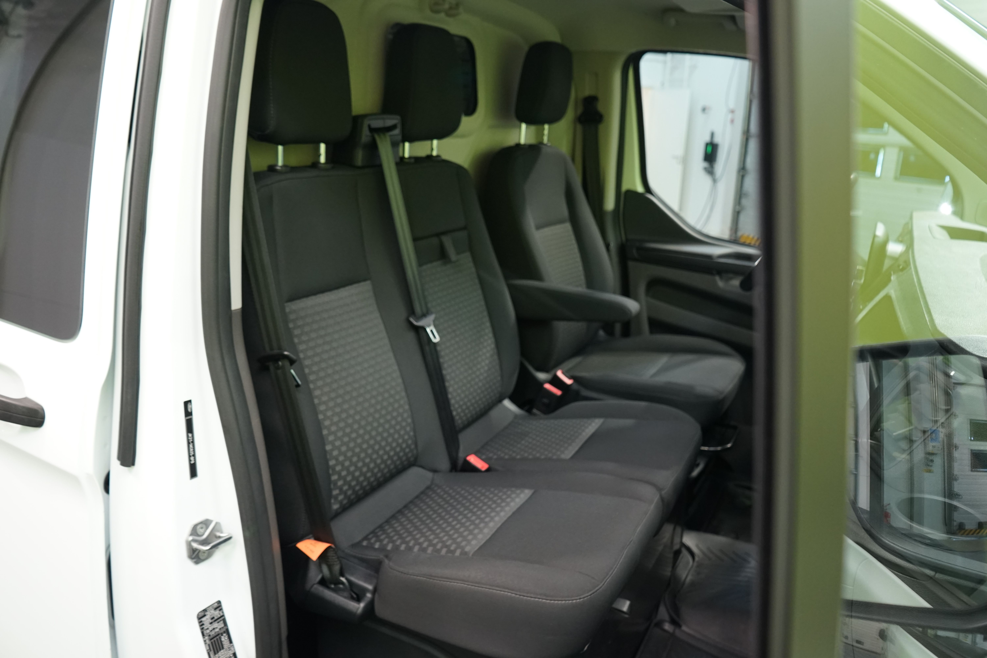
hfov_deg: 60.3
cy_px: 329
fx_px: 850
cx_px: 494
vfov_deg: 42.3
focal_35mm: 31
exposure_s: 1/30
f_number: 5.6
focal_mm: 31
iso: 1600
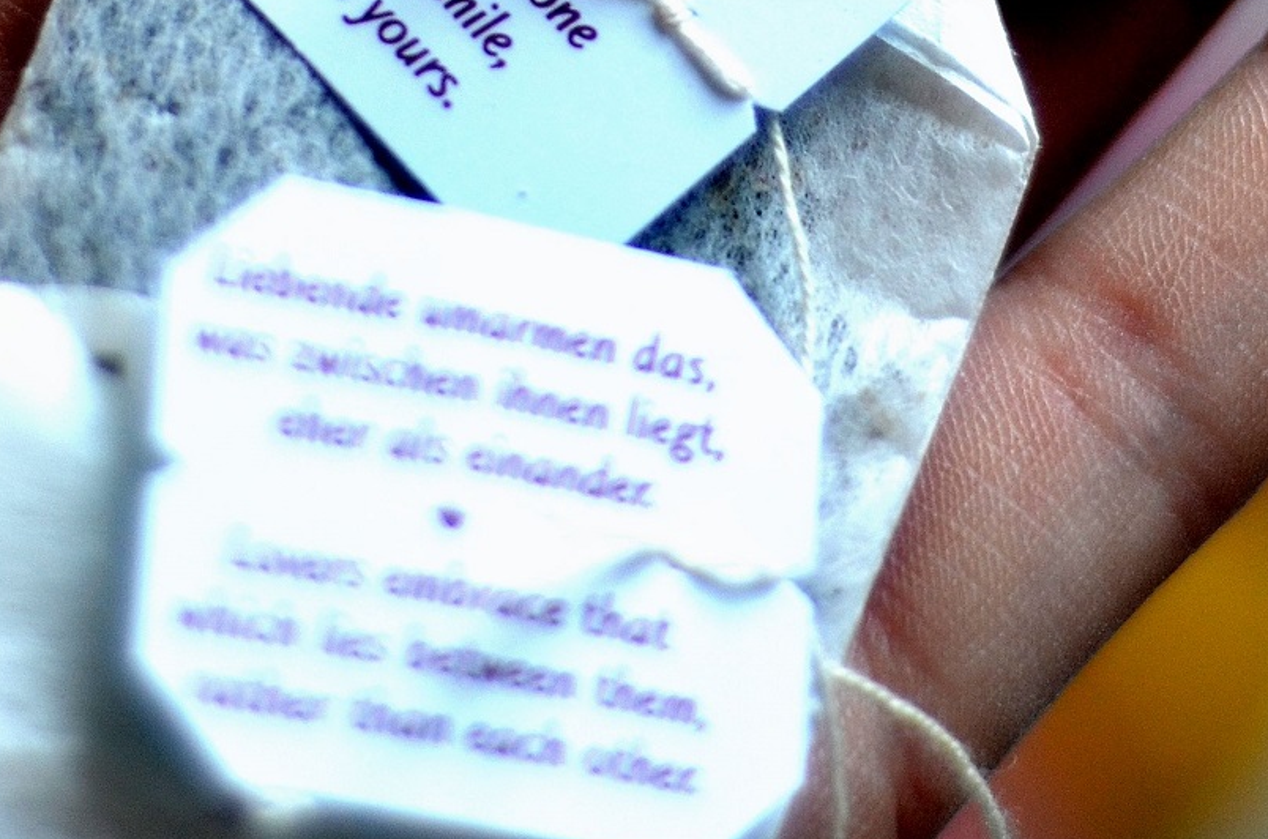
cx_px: 725
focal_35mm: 207
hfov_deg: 10.0
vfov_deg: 6.6
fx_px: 7274
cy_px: -133
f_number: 2
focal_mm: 50
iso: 400
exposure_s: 1/160
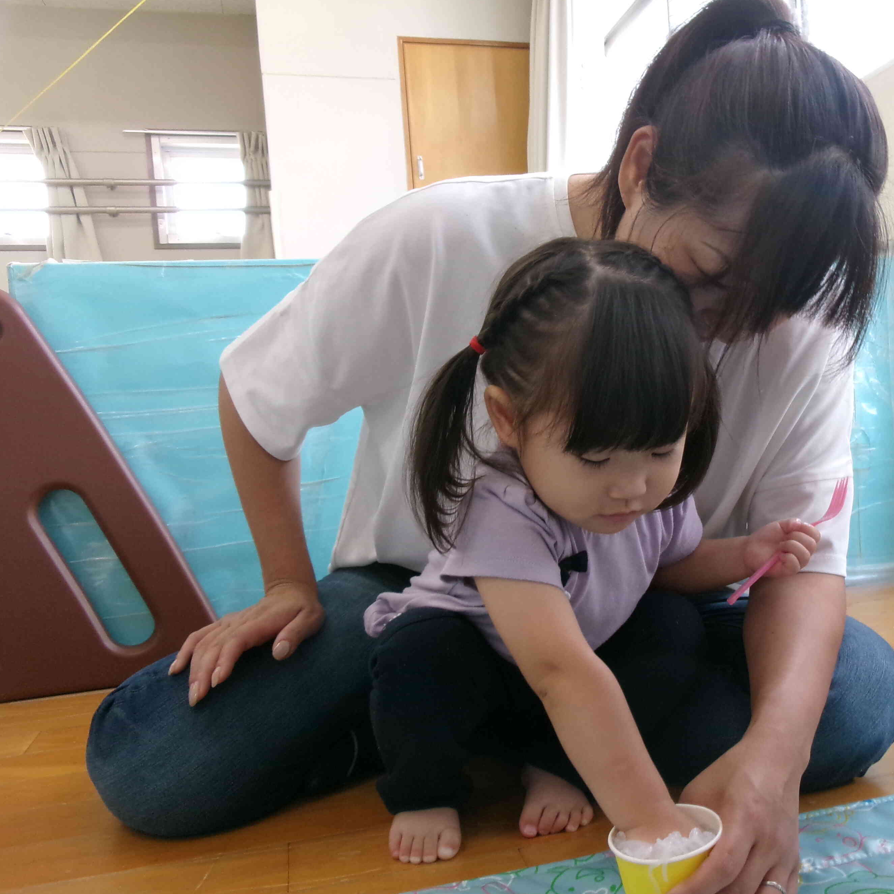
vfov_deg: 48.4
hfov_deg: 47.5
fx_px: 993
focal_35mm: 34
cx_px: 609
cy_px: 456
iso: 269
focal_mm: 5.1
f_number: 3.9
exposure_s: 1/60
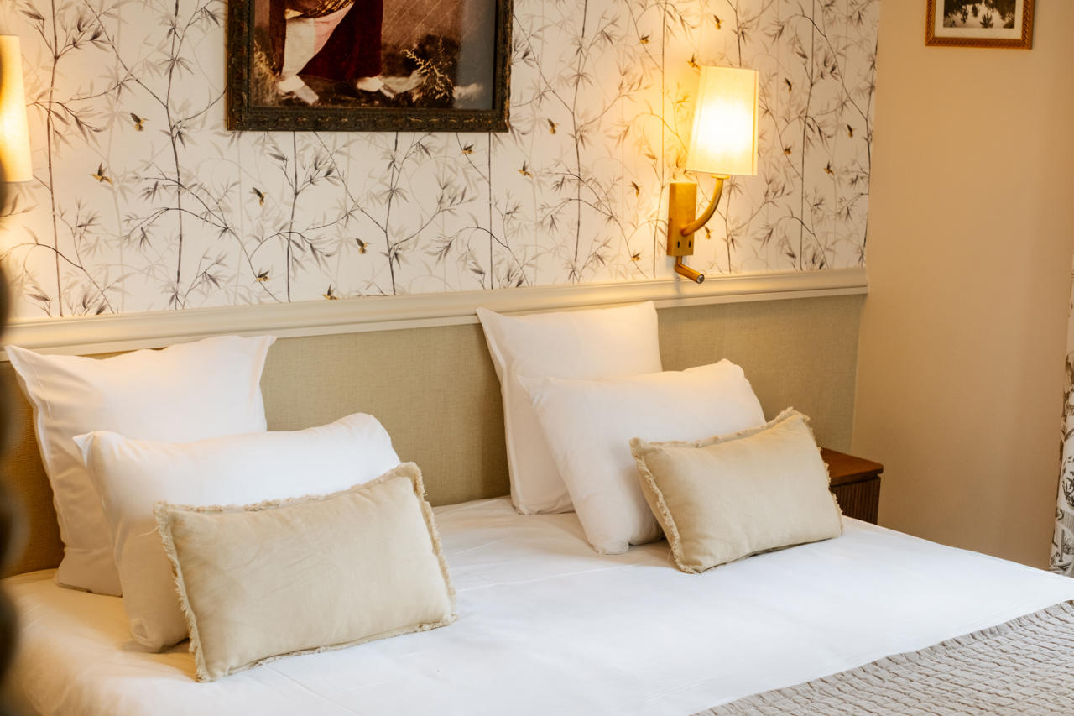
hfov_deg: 37.5
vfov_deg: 25.5
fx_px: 1581
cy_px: 358
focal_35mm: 53
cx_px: 537
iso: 640
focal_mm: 35
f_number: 4.5
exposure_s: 1/125
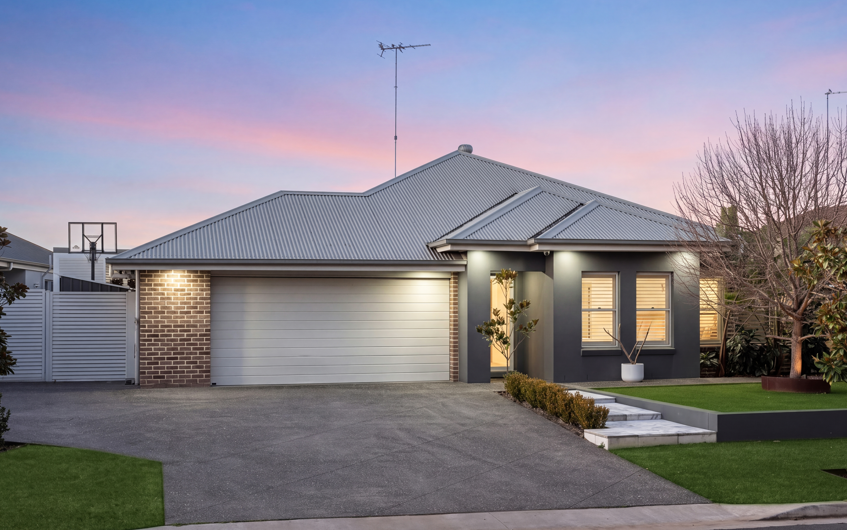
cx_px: 431
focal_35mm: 43
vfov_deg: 29.8
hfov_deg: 46.2
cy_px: 243
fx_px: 993
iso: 400
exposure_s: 1/4
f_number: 9
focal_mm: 41
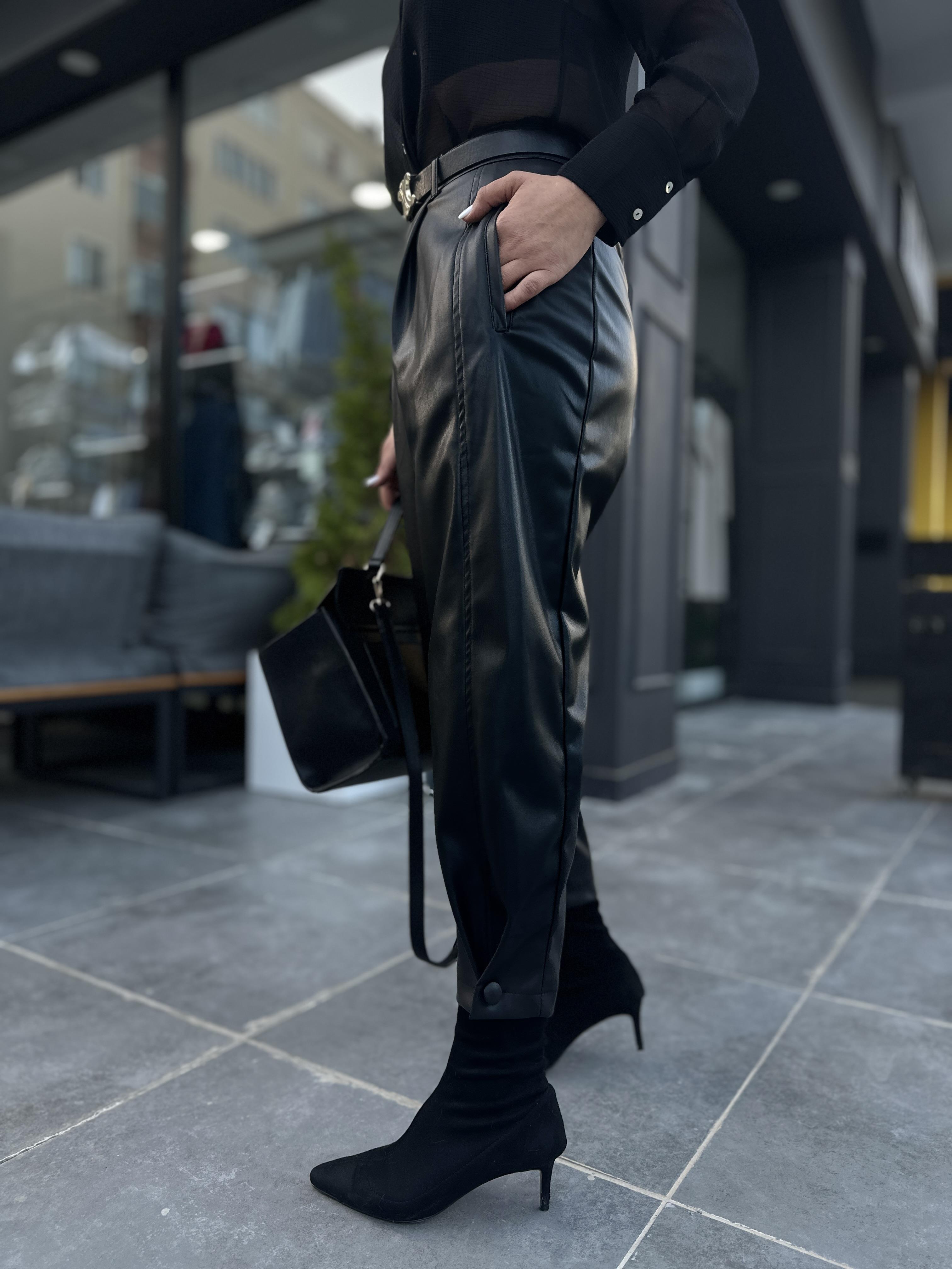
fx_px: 880
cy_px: 634
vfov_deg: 71.6
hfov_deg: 56.8
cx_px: 476
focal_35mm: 24
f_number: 1.78
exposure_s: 1/342
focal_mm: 6.86
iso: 80
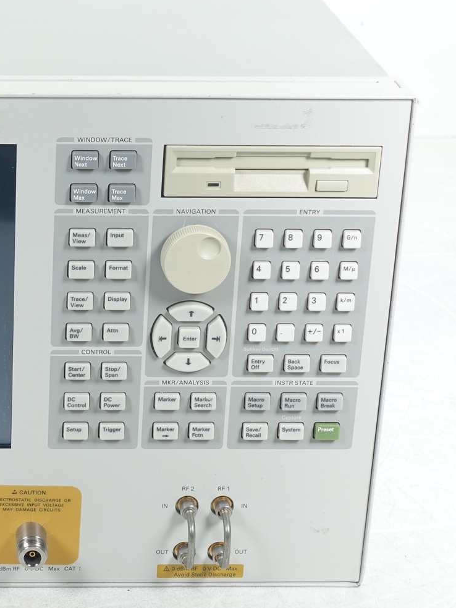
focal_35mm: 98
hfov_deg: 14.8
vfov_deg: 20.0
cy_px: 268
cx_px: -26
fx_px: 1721
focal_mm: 17.9
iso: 125
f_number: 3.5
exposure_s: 1/80
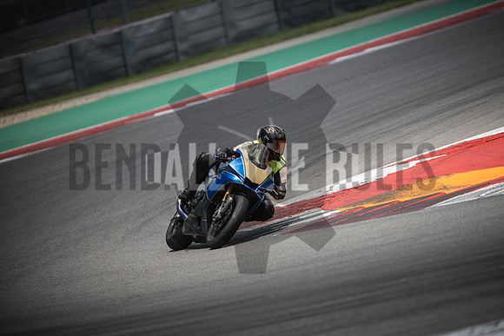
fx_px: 4201
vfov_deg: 4.6
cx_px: 252
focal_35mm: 300
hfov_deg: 6.9
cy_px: 168
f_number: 2.2
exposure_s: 1/2000
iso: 125
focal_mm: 200
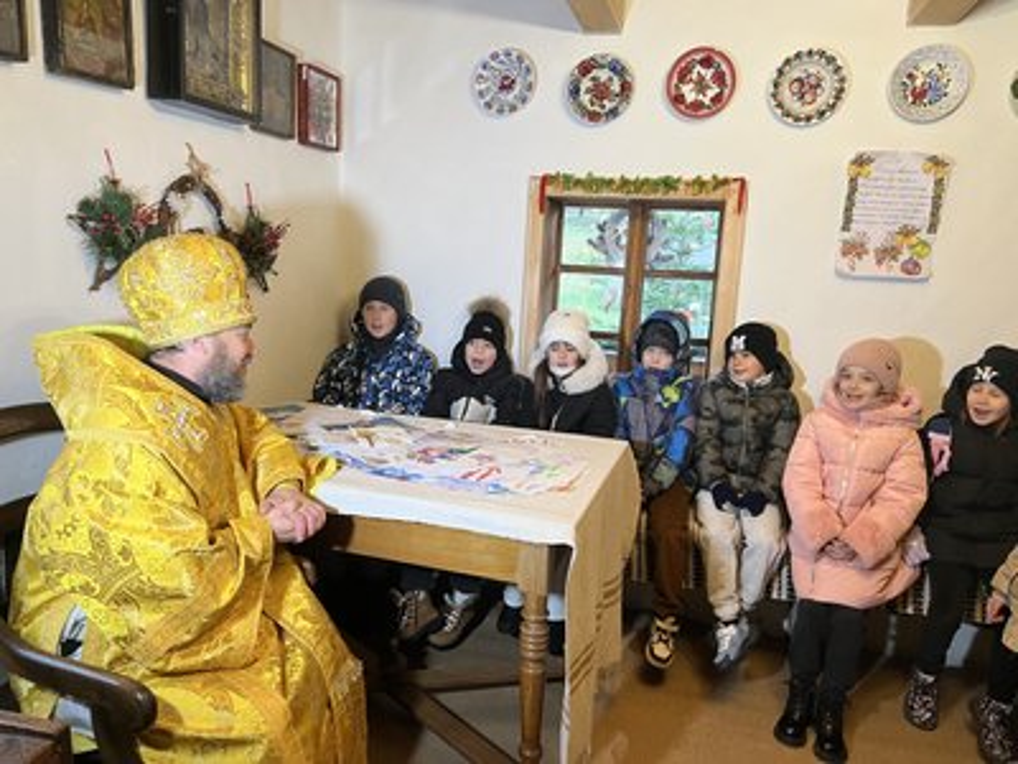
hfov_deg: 67.3
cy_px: 382
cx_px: 509
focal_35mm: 26
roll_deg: -2.5
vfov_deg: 53.1
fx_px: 765
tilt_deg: -9.4
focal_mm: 5.7
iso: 125
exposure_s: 1/50
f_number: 1.5
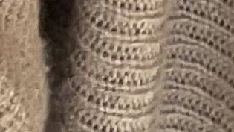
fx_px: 1985
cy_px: -932
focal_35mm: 320
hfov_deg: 6.1
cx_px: 772
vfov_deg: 3.0
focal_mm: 2.71
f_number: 2.2
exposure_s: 1/110
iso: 100
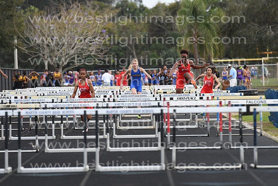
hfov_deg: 6.9
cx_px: 139
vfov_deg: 4.6
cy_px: 93
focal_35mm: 300
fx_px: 2317
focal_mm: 200
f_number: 4
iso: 800
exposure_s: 1/1600
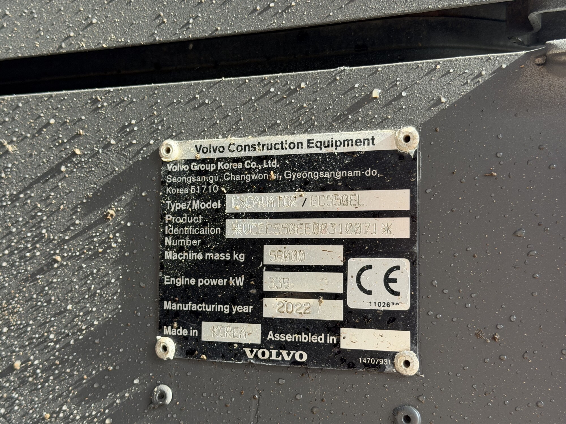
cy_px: 212
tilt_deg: +2.1
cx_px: 283
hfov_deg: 39.7
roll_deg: +0.0
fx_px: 785
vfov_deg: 30.3
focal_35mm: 48
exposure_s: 1/165
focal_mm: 6.76
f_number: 1.78
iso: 50
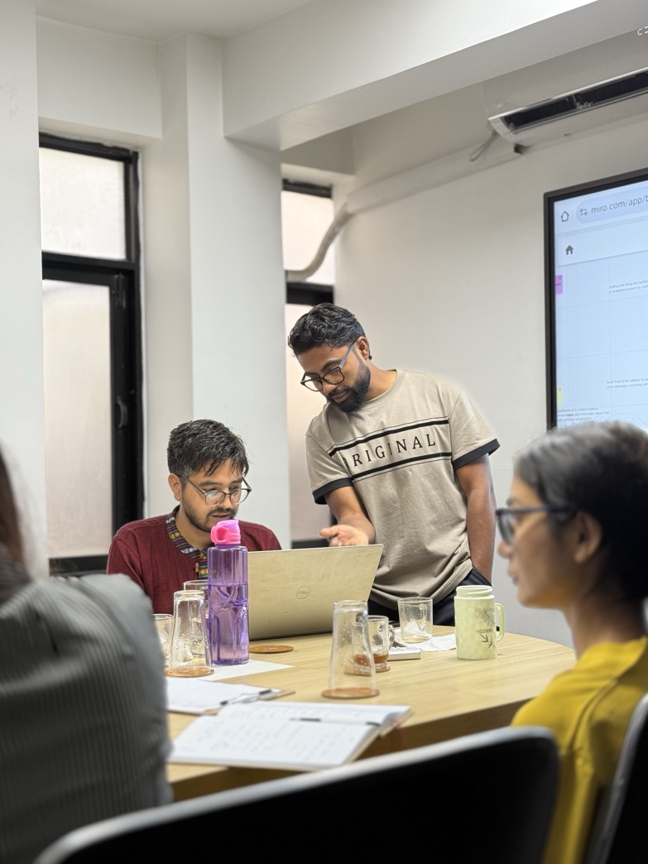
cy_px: 430
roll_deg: +0.8
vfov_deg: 38.9
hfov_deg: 29.7
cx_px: 328
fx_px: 1223
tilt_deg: +1.7
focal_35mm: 49
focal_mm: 6.76
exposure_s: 1/50
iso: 50
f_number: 1.78
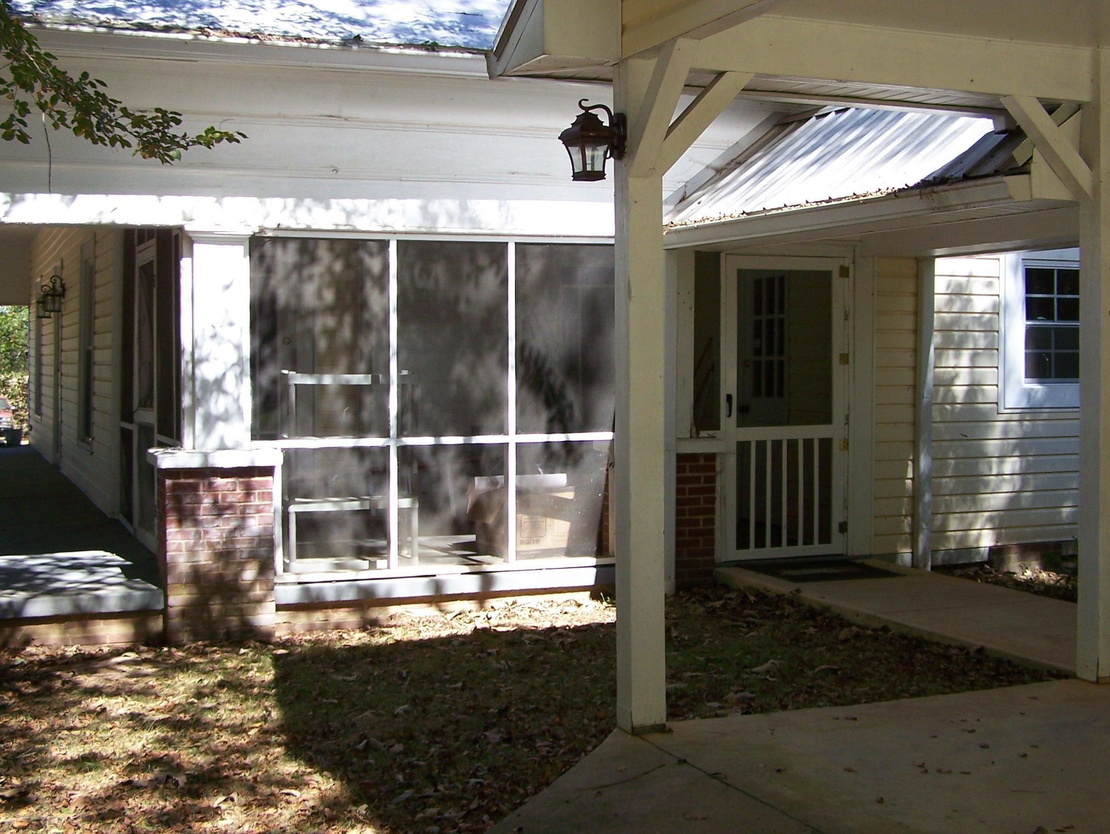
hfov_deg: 40.4
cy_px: 345
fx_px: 1508
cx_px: 561
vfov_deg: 30.9
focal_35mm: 47
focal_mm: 6.3
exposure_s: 1/400
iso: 80
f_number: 2.8
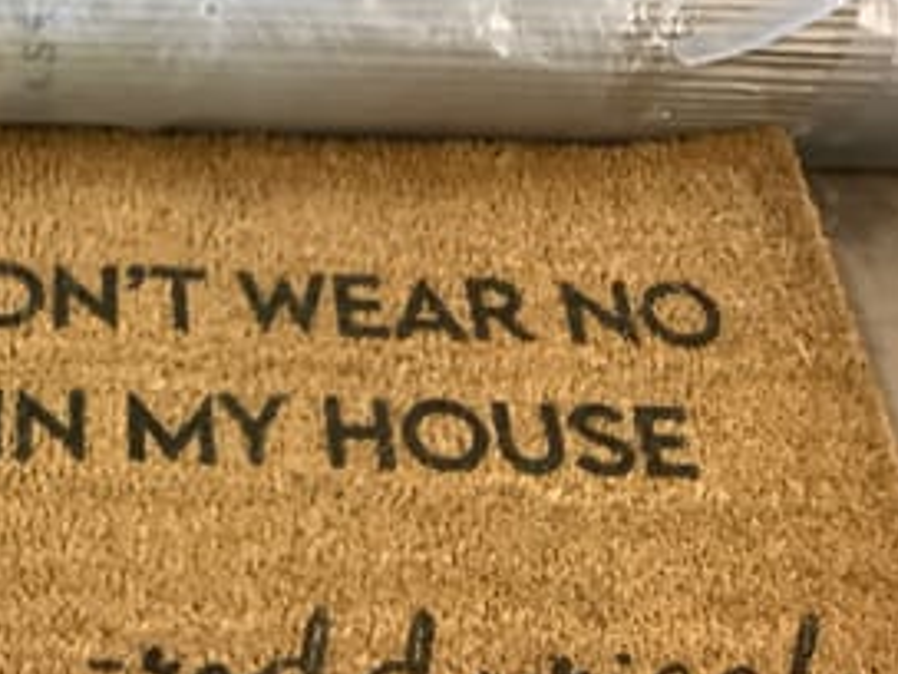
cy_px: 375
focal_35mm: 57
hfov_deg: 32.3
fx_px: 1479
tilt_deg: -53.1
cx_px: 106
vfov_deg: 25.6
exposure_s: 1/33
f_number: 2.4
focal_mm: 3.3
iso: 400
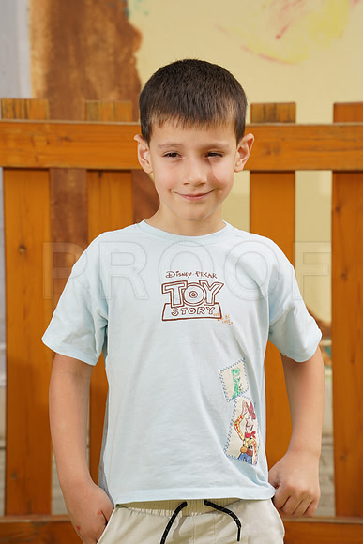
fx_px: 2539
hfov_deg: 8.2
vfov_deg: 12.2
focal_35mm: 168
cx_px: 182
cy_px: 272
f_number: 10
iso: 200
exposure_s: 1/160
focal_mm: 168
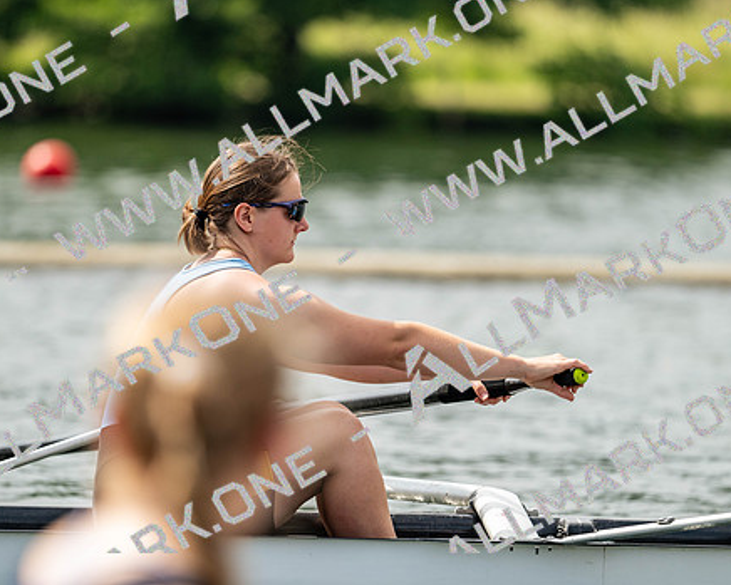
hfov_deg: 3.9
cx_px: 262
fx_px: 10798
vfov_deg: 3.1
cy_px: 266
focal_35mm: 499
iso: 500
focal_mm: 400
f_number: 4.5
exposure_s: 1/2500
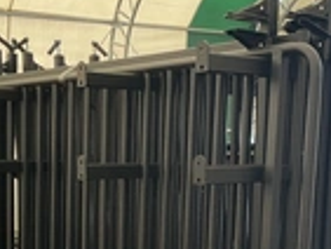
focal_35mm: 82
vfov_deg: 17.4
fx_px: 785
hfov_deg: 23.8
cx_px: 150
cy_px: 280
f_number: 1.8
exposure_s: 1/122
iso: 25
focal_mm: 3
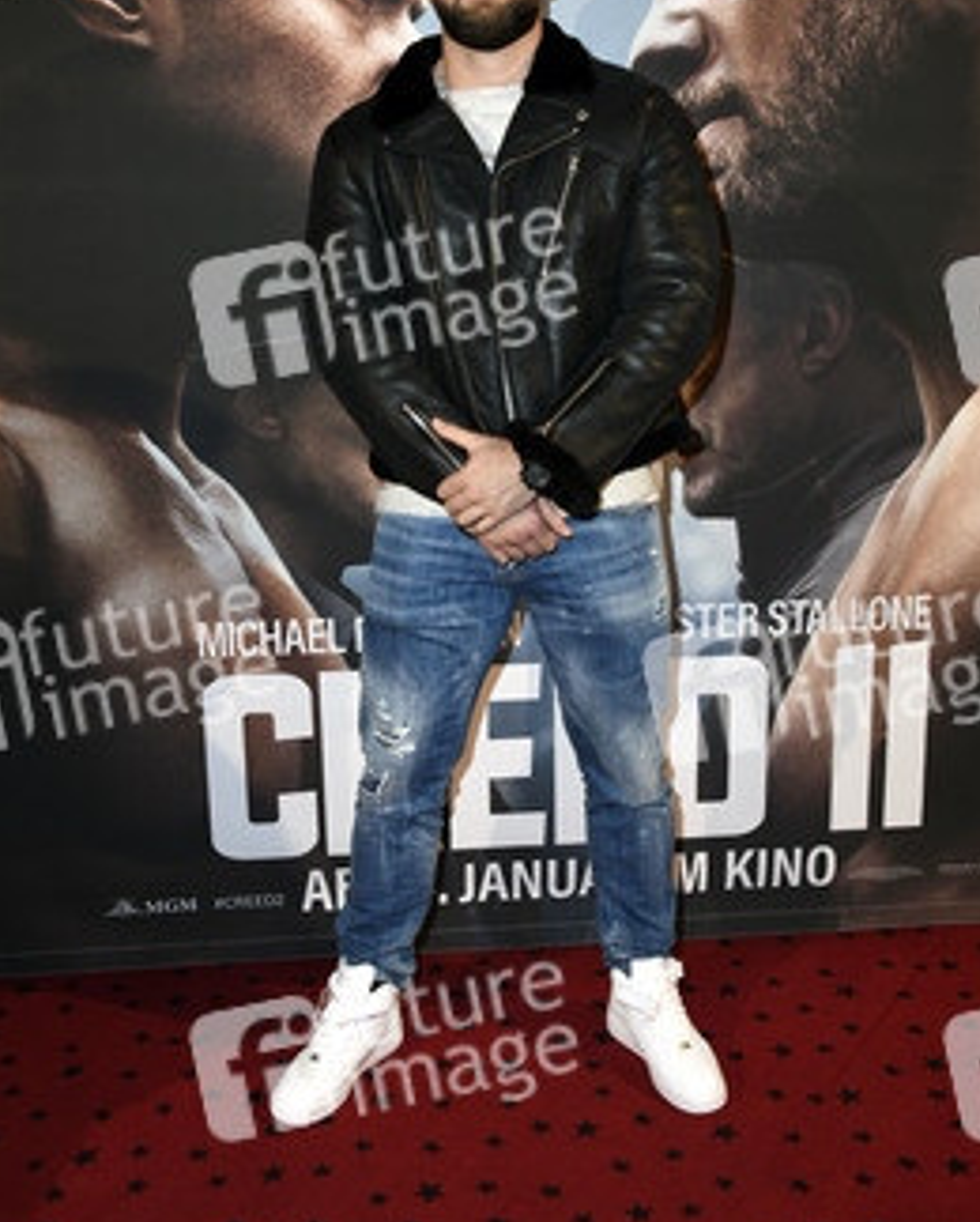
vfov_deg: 48.7
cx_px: 494
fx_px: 1339
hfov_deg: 40.2
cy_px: 487
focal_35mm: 37
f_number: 6.3
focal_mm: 32
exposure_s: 1/125
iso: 500
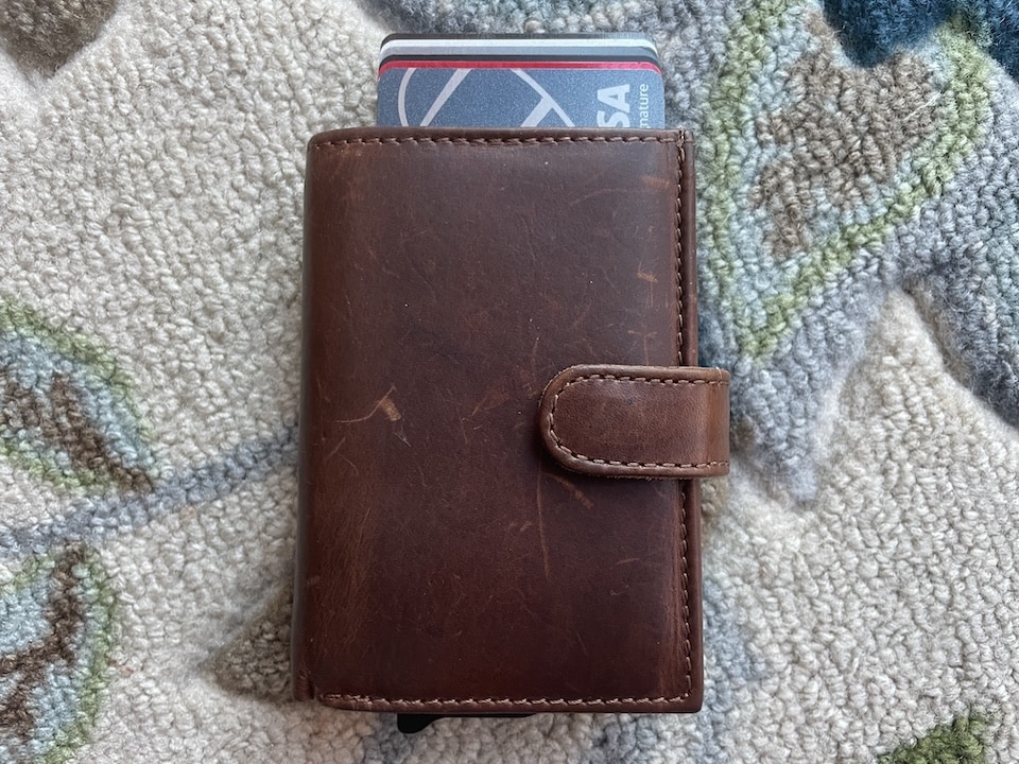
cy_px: 382
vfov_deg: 53.1
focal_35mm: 26
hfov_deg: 67.3
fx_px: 765
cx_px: 510
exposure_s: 1/60
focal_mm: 4.2
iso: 250
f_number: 1.6
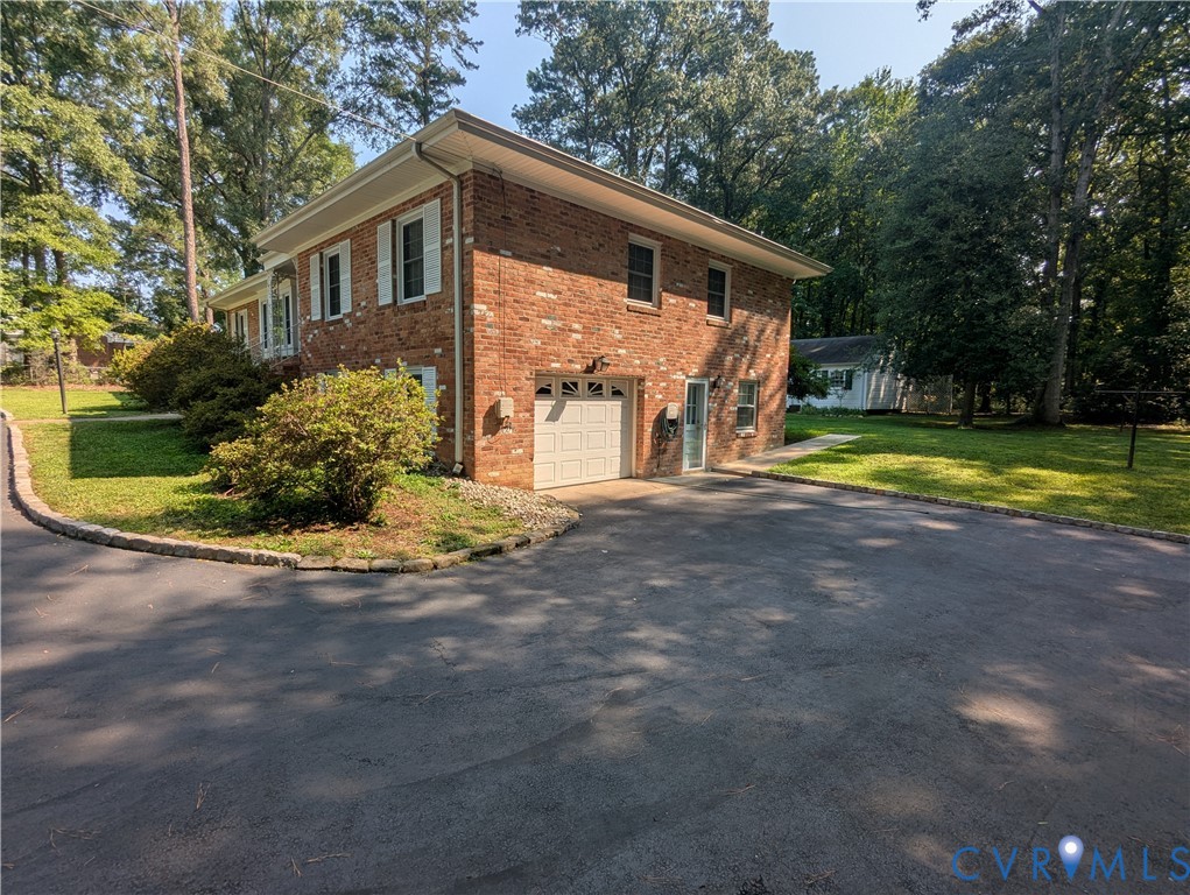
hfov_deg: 94.4
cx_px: 595
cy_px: 448
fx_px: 551
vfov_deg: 78.2
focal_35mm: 16
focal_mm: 2.35
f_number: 2.2
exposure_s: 1/1403
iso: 44
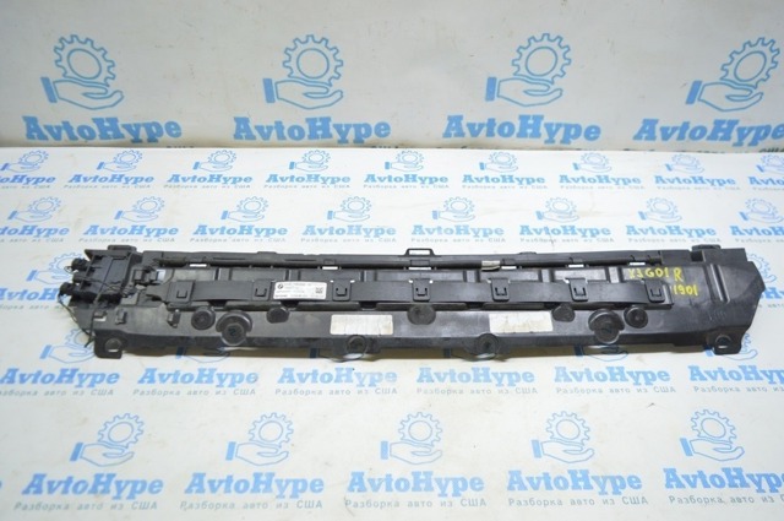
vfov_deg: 47.8
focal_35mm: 27
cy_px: 260
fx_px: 587
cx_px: 392
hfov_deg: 67.4
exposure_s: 1/40
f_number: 3.5
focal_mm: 18
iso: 400
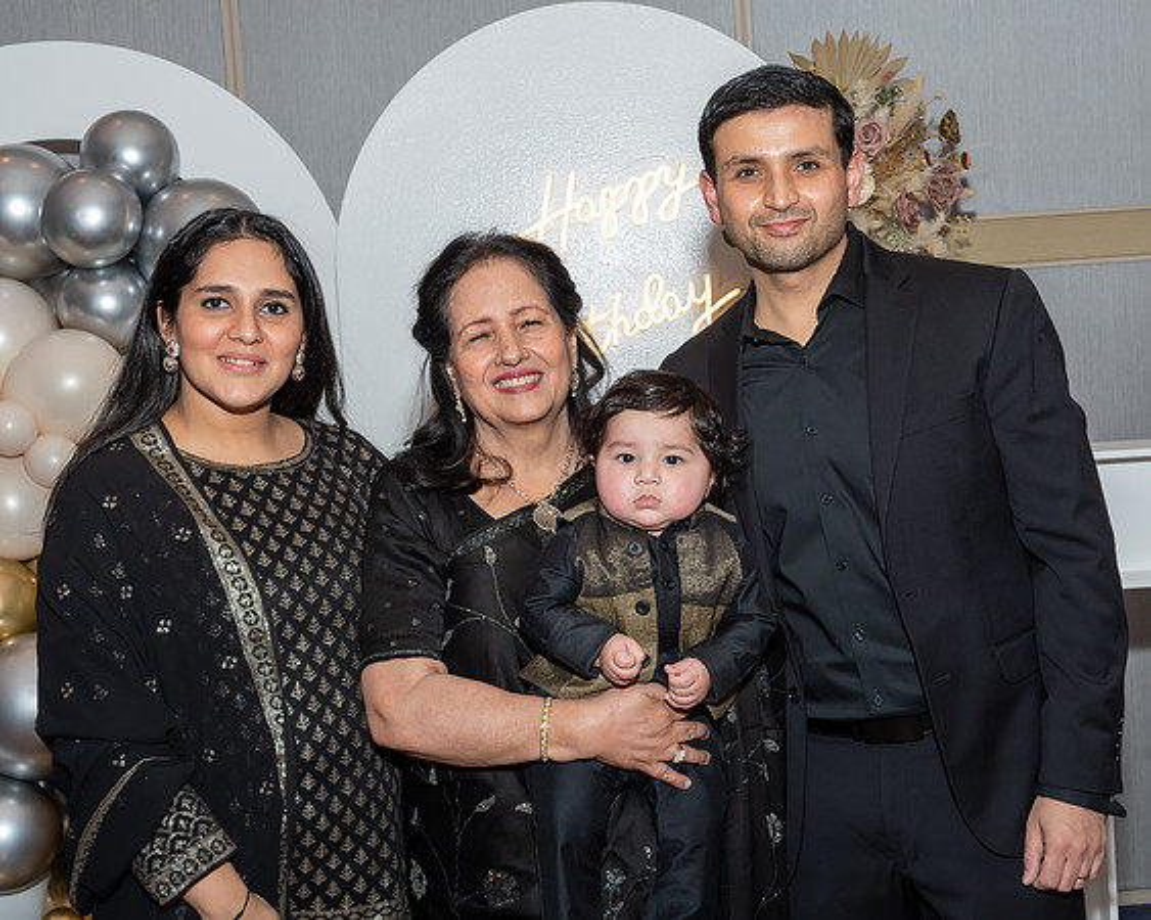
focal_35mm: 56
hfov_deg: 33.7
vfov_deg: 27.3
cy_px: 446
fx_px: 1896
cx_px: 689
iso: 500
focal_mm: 32
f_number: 7.1
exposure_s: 1/250
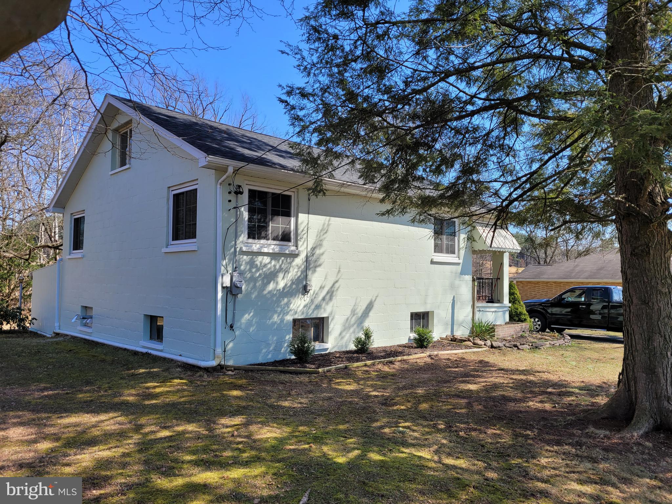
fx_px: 505
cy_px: 252
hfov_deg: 67.3
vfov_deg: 53.1
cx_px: 336
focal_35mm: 26
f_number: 1.8
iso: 40
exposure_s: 1/1245
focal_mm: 5.4
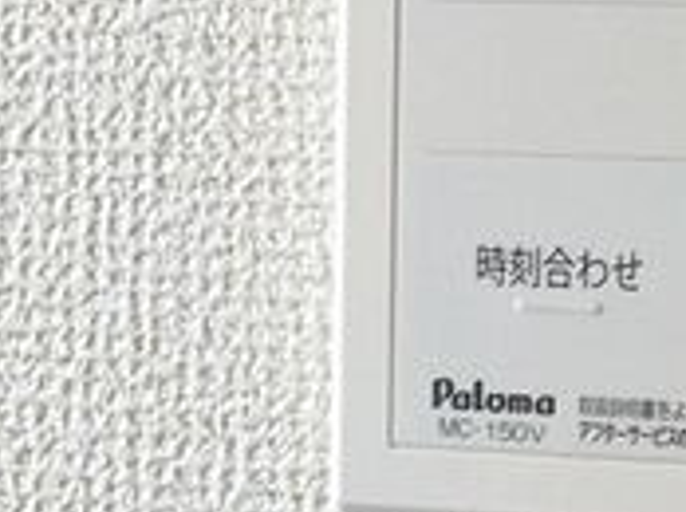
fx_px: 3721
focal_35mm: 188
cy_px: 39
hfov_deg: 10.3
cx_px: 856
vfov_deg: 7.9
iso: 518
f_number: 1.89
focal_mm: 5.43
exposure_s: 1/30
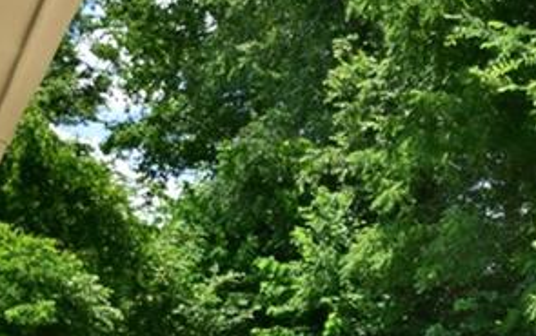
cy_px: 494
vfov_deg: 11.9
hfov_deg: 18.0
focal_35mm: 106
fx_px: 1550
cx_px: 739
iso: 100
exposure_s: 1/200
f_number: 5.6
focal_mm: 20
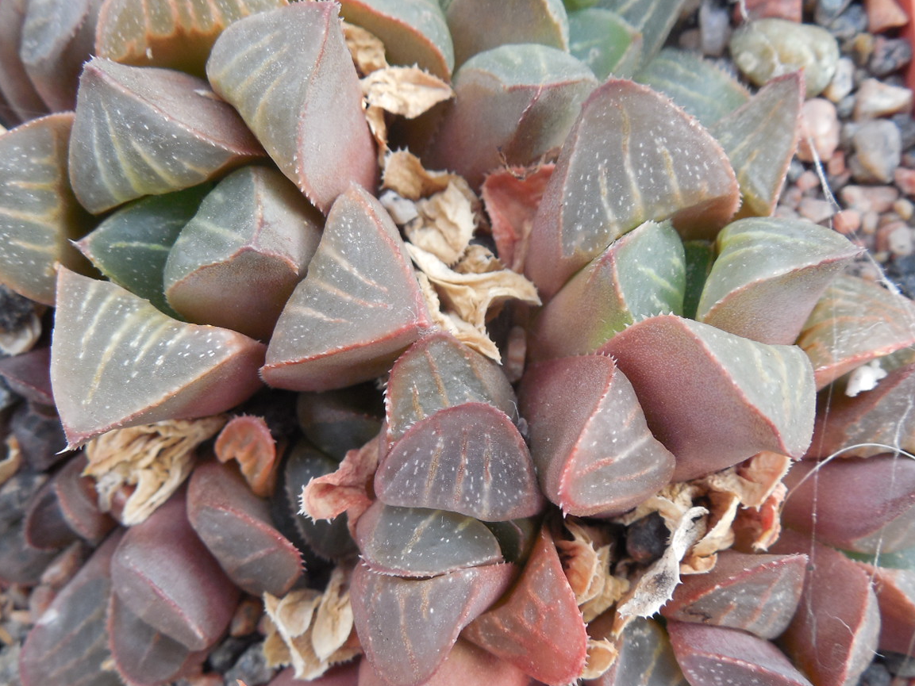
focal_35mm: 43
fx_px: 1137
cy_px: 364
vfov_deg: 33.6
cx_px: 463
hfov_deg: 43.8
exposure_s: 1/50
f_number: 3.6
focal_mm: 5.6
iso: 125
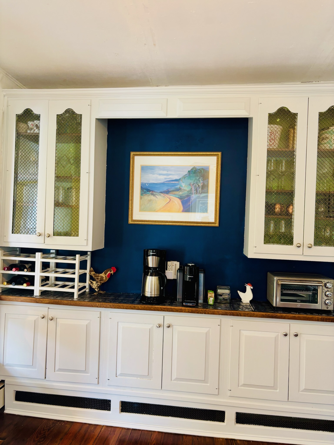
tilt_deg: +0.3
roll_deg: -2.0
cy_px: 222
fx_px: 334
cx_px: 167
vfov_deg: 67.3
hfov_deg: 53.1
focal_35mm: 26
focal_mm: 5.96
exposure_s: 1/60
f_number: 1.6
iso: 125
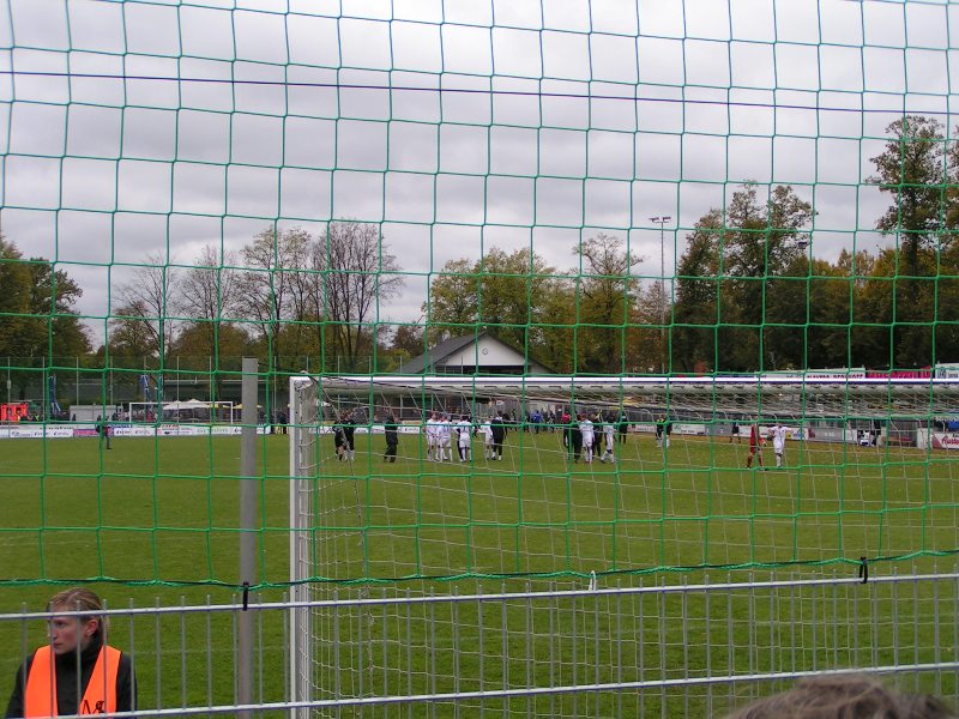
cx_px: 480
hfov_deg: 36.8
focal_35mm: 52
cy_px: 360
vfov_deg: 28.0
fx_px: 1441
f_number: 3.5
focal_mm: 8
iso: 50
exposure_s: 1/80
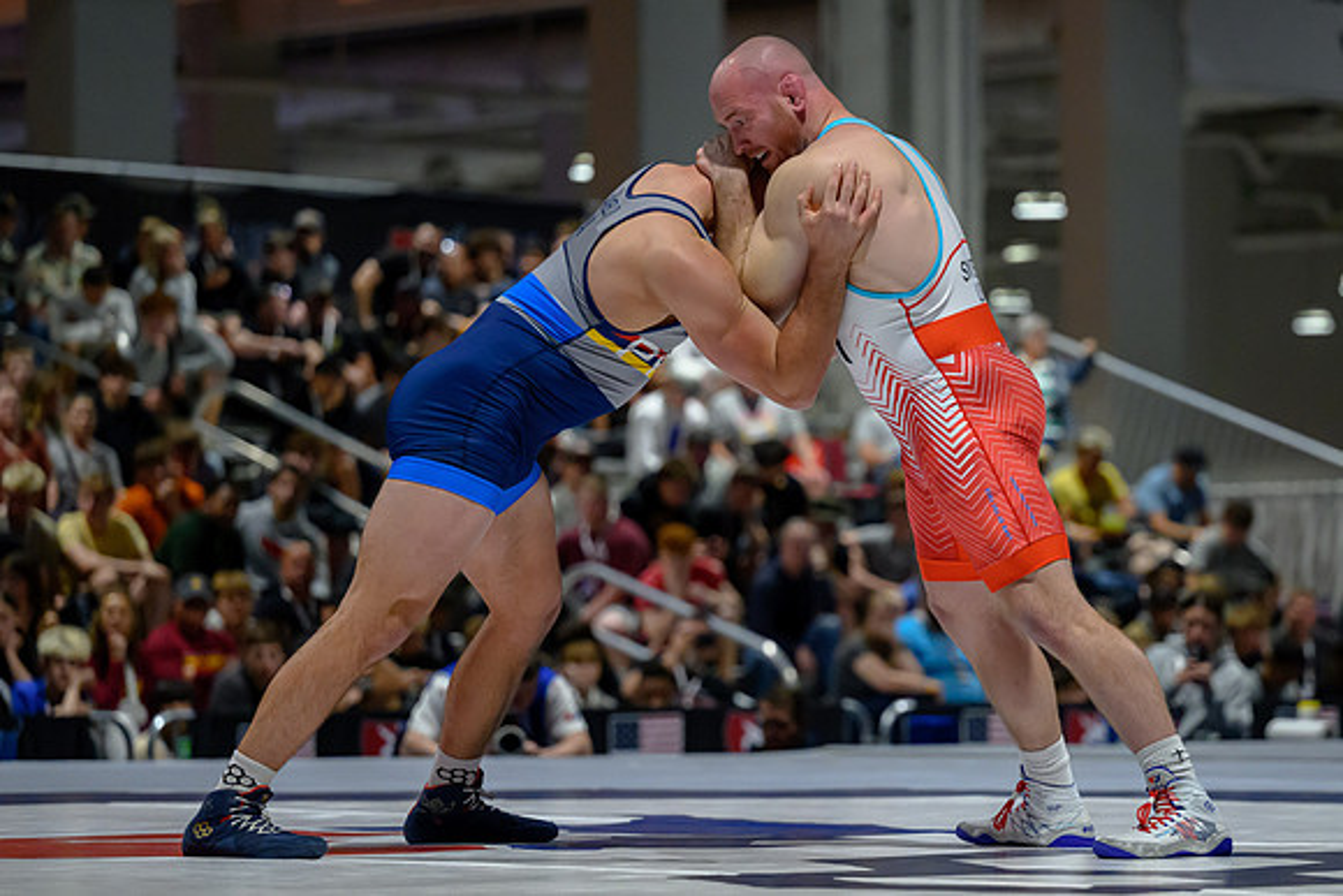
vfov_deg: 8.9
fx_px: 5750
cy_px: 476
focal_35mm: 154
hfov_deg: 13.3
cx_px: 860
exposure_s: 1/640
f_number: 2.8
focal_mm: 115
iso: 5000
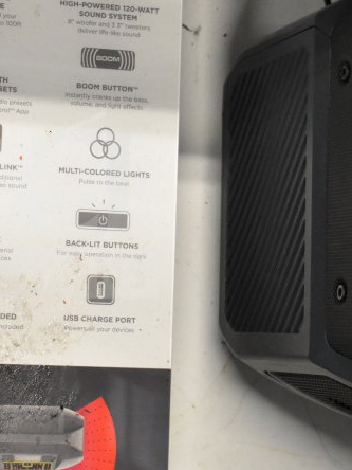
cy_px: 214
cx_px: 38
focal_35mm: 113
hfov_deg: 13.0
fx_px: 1532
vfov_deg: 17.4
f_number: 4.8
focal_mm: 38
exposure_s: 1/60
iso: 4000
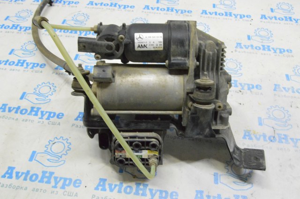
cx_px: 150
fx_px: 300
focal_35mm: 36
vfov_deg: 36.8
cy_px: 100
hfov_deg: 53.2
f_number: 20
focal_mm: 24
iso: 6400
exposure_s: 1/15
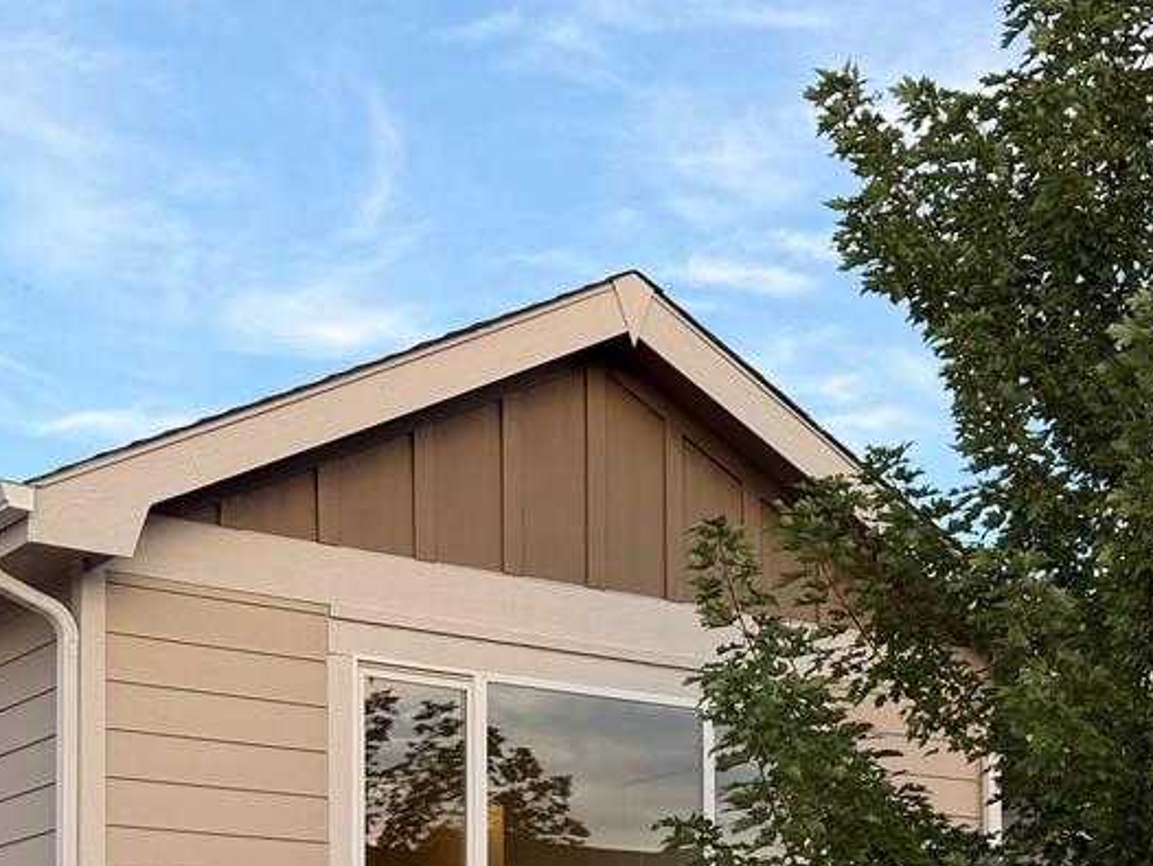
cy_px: 1035
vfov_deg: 19.1
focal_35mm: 73
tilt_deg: +3.5
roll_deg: +1.8
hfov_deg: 26.5
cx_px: 763
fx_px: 2433
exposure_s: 1/278
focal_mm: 6.76
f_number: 1.78
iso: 64
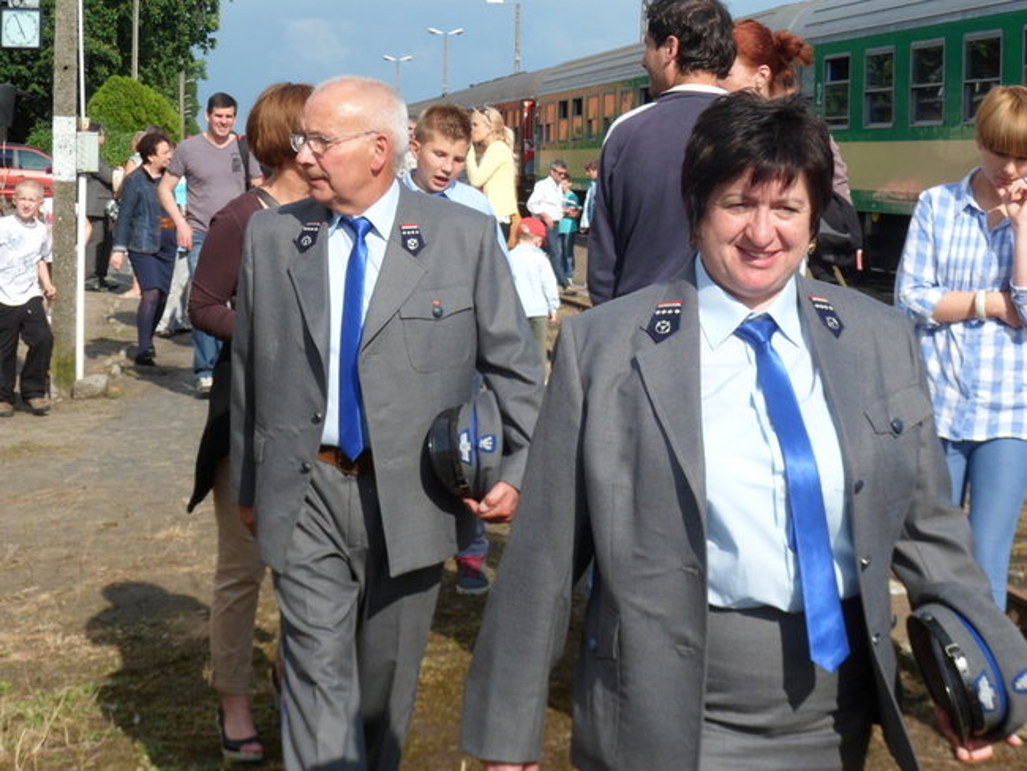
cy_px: 386
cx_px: 514
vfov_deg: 17.6
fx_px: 2493
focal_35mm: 84
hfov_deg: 23.3
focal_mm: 14
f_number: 5.1
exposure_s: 1/500
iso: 80
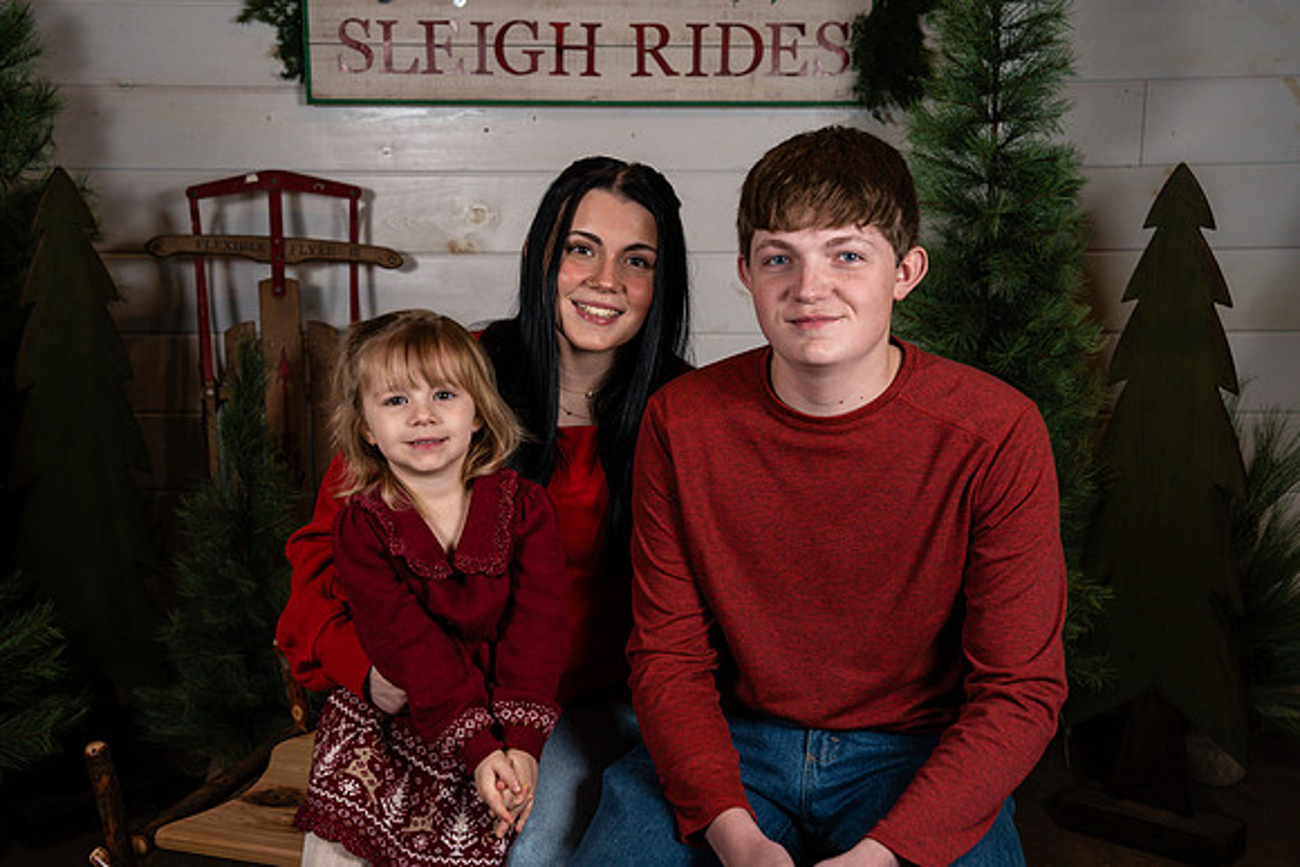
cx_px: 641
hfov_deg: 44.5
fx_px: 1590
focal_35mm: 44
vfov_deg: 30.5
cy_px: 433
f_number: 5.6
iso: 400
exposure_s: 1/250
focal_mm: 43
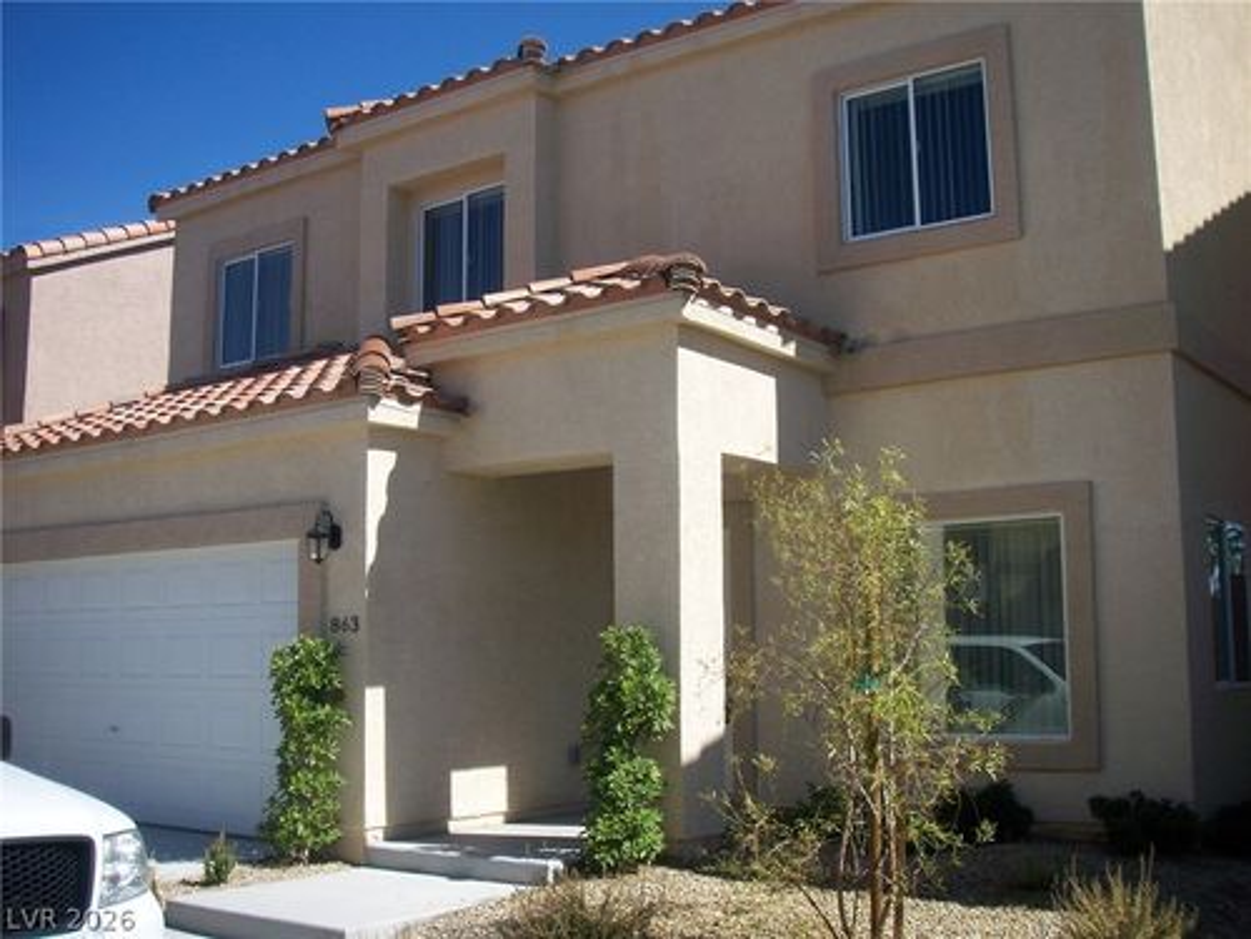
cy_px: 470
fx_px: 1373
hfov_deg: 49.0
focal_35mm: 38
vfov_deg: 37.7
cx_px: 626
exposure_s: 1/640
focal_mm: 6.3
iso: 64
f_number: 3.9
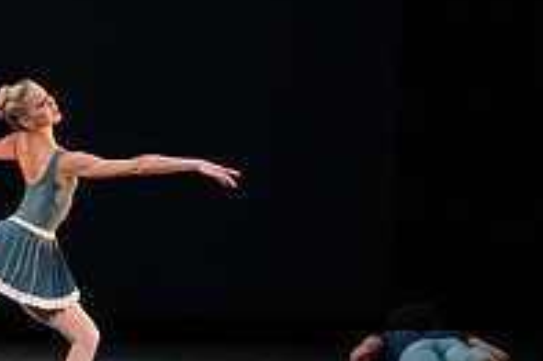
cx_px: -33
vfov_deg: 2.1
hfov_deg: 3.1
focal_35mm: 667
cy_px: 70
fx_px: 10052
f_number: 7.1
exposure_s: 1/400
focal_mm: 226
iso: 5000
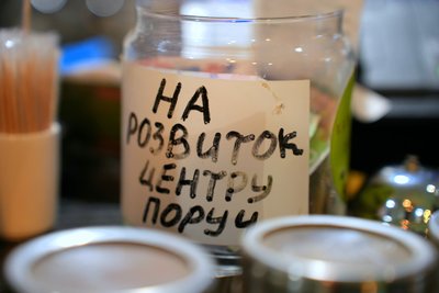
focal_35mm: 75
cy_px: 146
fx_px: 915
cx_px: 220
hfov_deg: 27.0
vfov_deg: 18.2
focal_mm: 75
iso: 2000
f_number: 2.8
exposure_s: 1/80
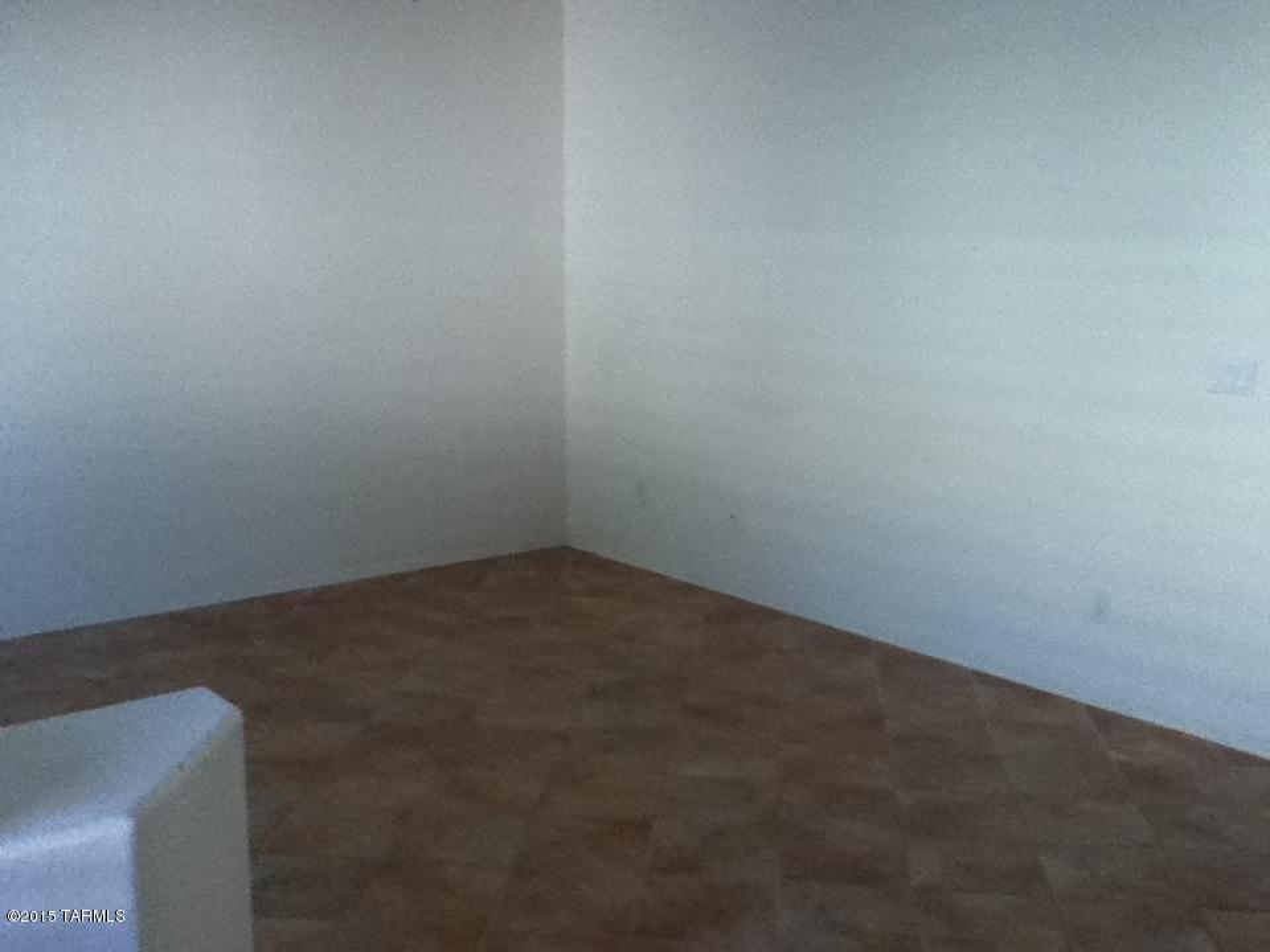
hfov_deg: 56.8
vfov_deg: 44.2
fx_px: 1174
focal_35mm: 32
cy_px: 476
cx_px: 635
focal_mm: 3.85
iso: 200
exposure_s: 1/30
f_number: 2.4
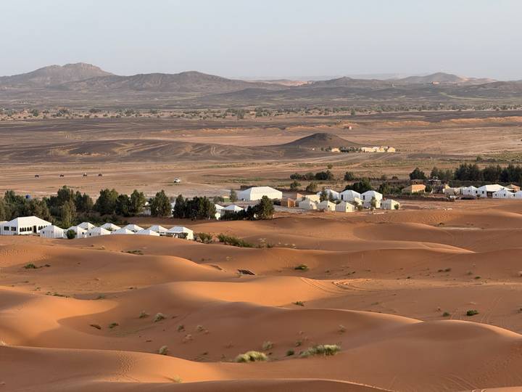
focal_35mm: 120
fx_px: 1810
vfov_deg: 12.3
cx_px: 261
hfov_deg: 16.4
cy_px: 196
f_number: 2.8
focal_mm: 15.66
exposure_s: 1/514
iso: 64
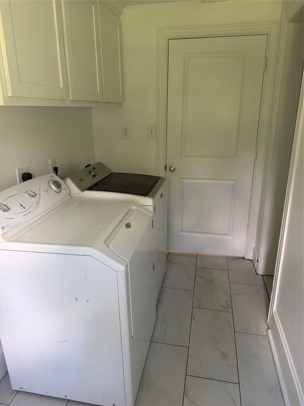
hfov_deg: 56.8
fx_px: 281
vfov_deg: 71.6
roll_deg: +1.8
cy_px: 203
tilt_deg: -17.5
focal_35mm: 24
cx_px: 152
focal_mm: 6.76
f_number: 1.78
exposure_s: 1/65
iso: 200
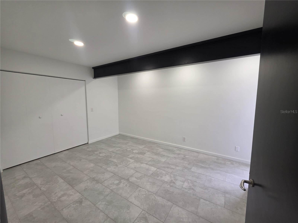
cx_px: 149
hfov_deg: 106.2
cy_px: 112
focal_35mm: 13
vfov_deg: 89.9
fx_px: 112
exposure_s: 1/120
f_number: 1.9
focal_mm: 2.2
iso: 160
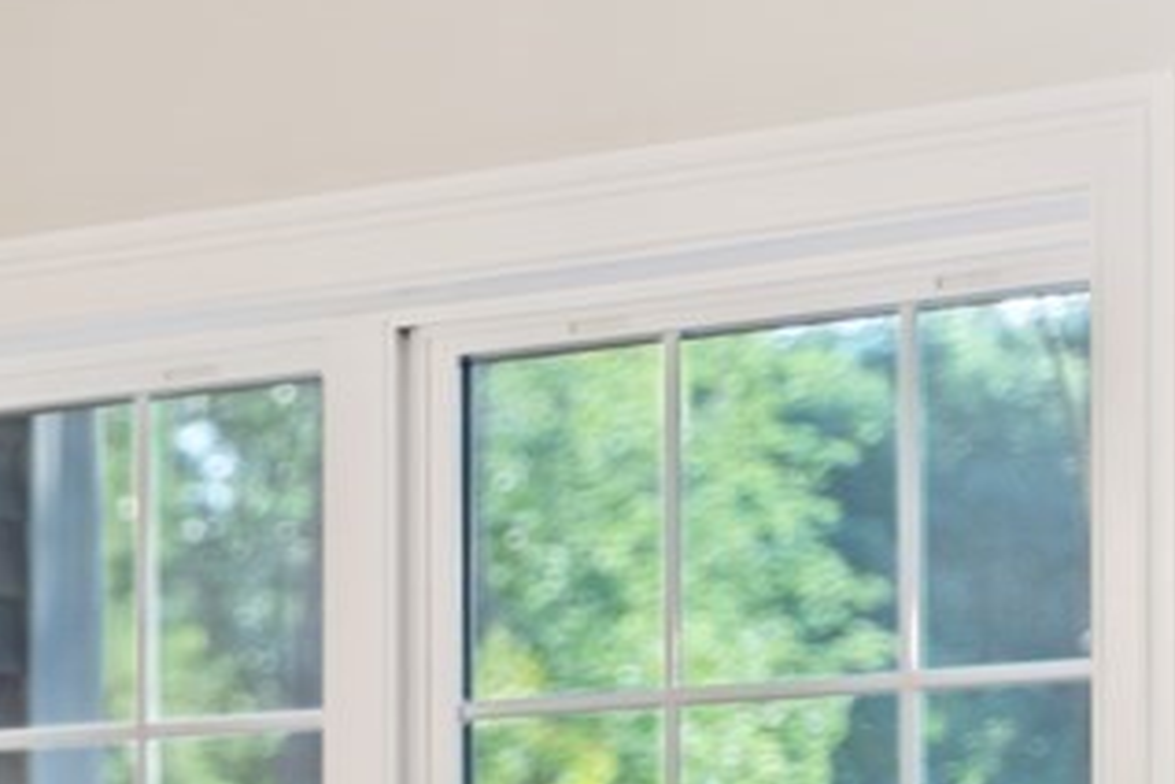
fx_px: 6201
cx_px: -684
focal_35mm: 190
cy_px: 1193
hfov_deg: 10.4
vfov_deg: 7.1
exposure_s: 1/40
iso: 320
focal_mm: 59
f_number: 2.8
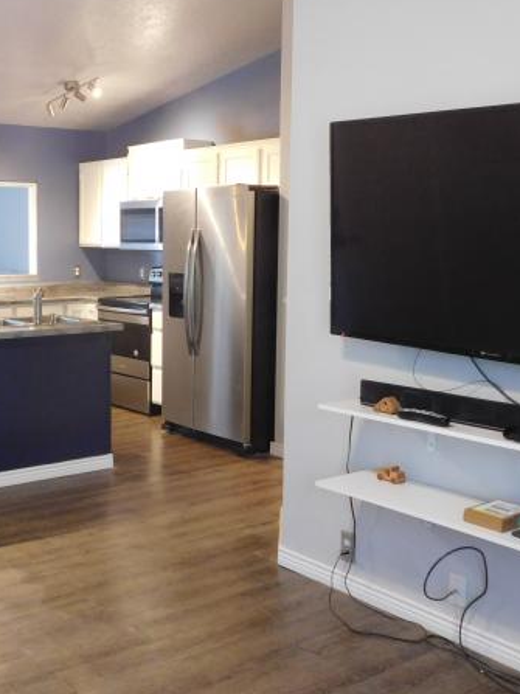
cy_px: 324
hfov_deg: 32.8
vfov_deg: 43.8
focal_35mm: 43
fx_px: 862
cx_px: 116
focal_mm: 5.3
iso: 400
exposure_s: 1/25
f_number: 3.2
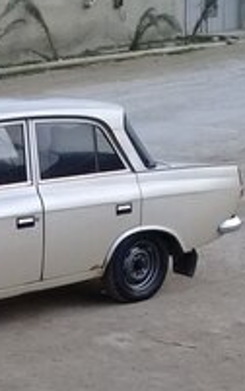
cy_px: 471
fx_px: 863
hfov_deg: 15.6
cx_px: -35
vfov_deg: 23.3
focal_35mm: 81
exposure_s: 1/249
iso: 50
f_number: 2.2
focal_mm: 3.3
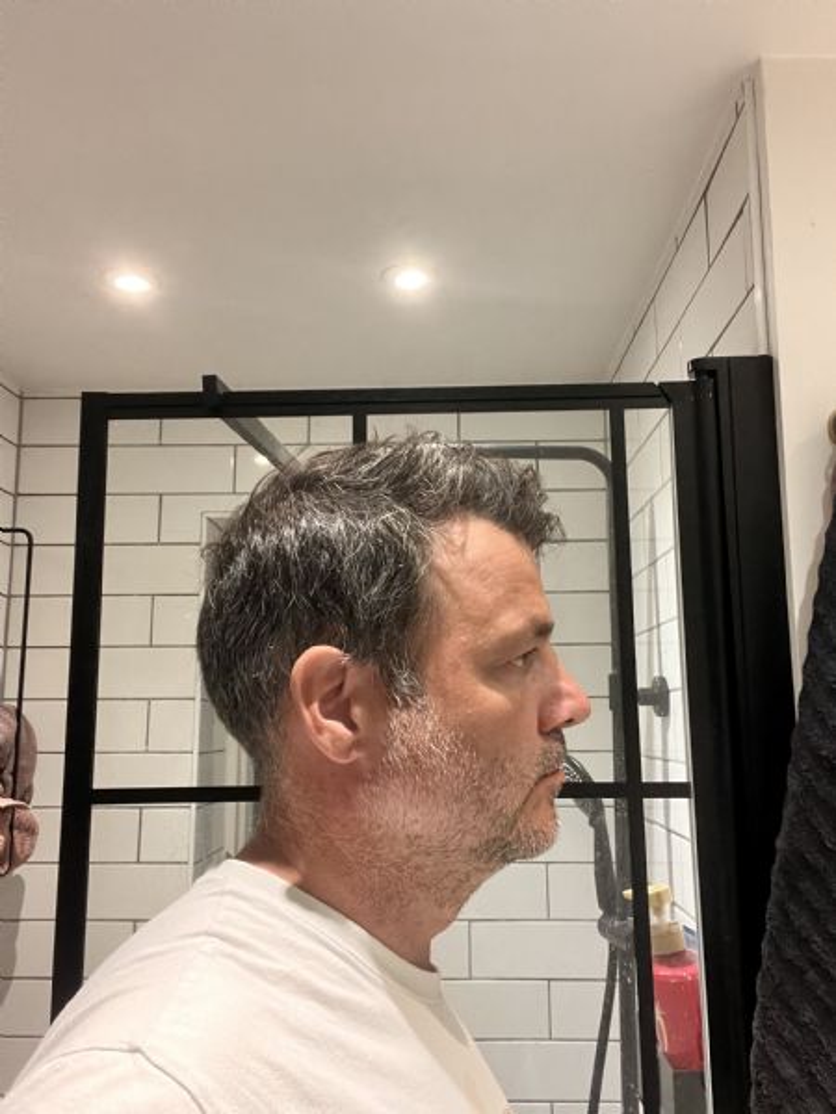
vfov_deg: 60.0
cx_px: 418
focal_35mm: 30
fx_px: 966
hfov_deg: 46.8
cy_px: 557
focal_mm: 2.71
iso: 320
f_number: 2.2
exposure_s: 1/50
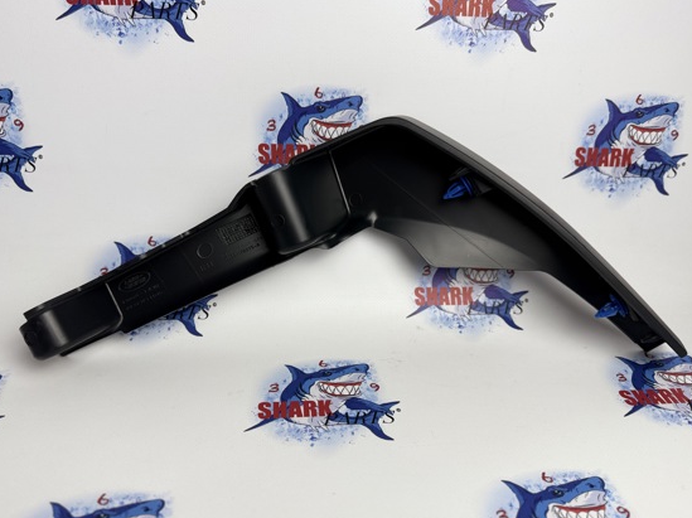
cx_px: 337
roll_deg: -3.2
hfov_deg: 63.5
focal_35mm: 28
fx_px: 559
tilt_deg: -29.7
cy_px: 274
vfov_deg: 49.7
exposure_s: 1/347
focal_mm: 6.76
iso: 80
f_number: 1.78
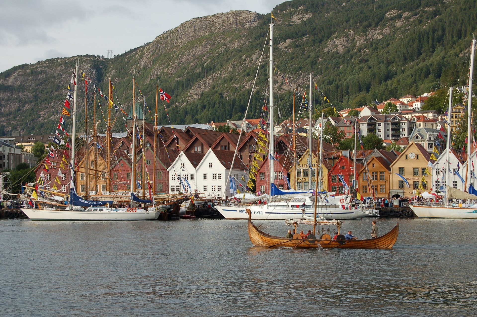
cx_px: 238
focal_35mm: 75
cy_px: 158
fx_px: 993
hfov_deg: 27.0
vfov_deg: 18.1
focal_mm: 50
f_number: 10
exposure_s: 1/250
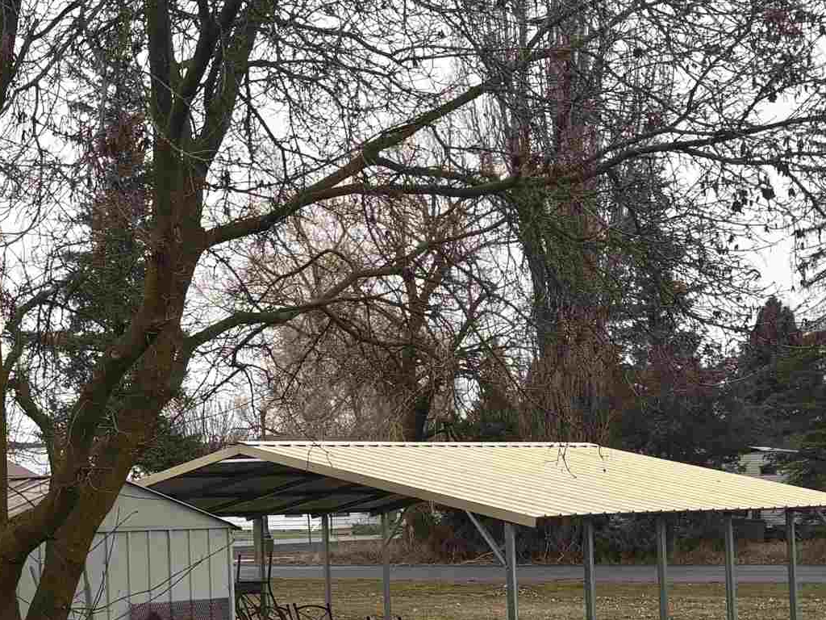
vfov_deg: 18.8
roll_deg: +1.4
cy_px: 409
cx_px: -230
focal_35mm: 78
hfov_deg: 22.5
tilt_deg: +2.0
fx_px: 1861
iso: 50
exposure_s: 1/623
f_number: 1.6
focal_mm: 5.96
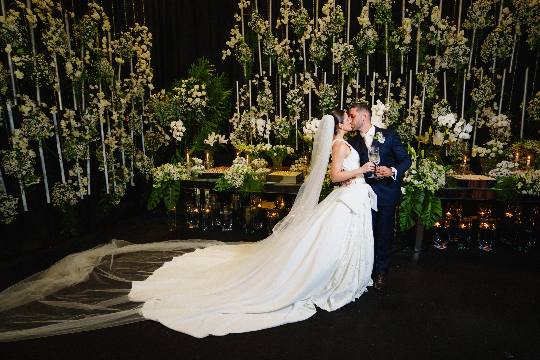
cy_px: 193
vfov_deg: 66.6
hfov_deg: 89.0
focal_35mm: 18
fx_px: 274
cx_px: 290
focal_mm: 17
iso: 1250
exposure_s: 1/200
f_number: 2.8
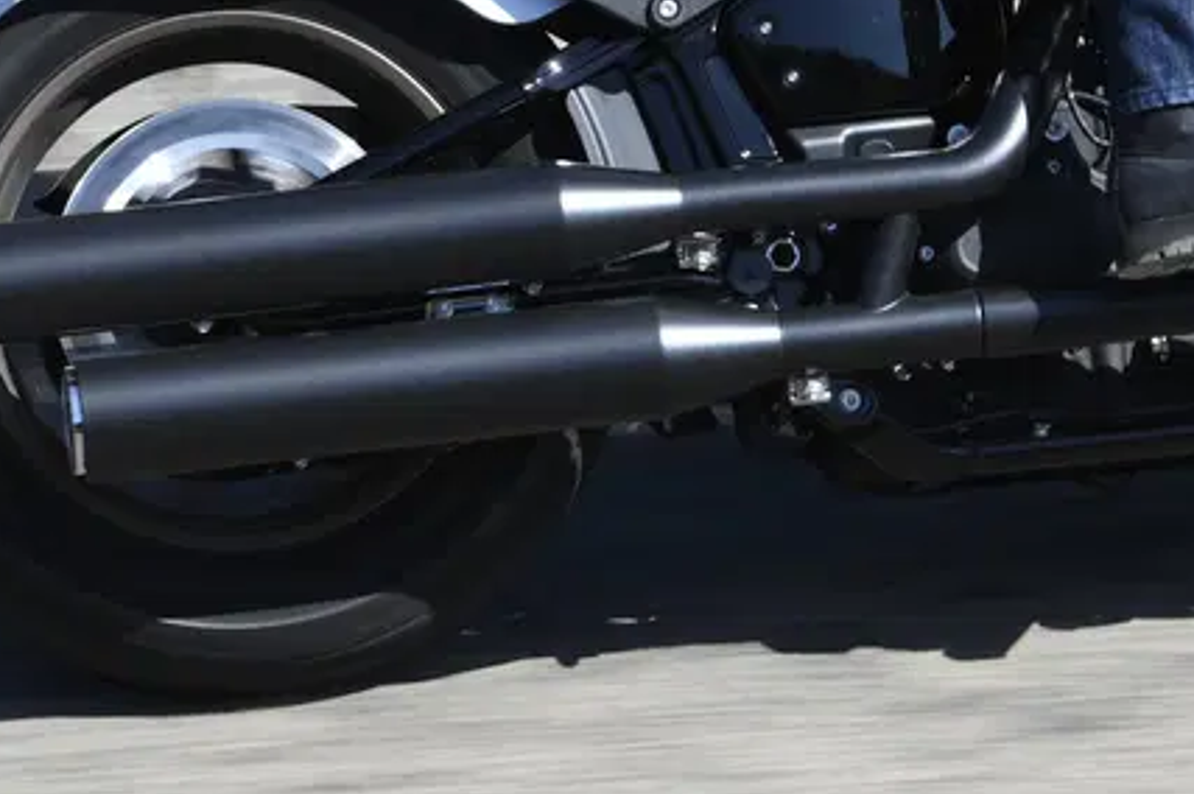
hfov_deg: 4.1
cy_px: -225
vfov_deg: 2.7
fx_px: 16769
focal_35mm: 506
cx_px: 1119
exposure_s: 1/250
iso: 200
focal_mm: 120
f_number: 9
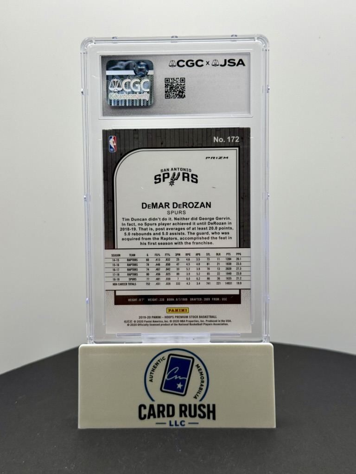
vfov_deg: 39.7
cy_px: 237
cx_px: 178
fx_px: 658
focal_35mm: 48
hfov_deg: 30.3
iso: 64
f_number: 1.78
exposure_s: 1/349
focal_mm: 6.76
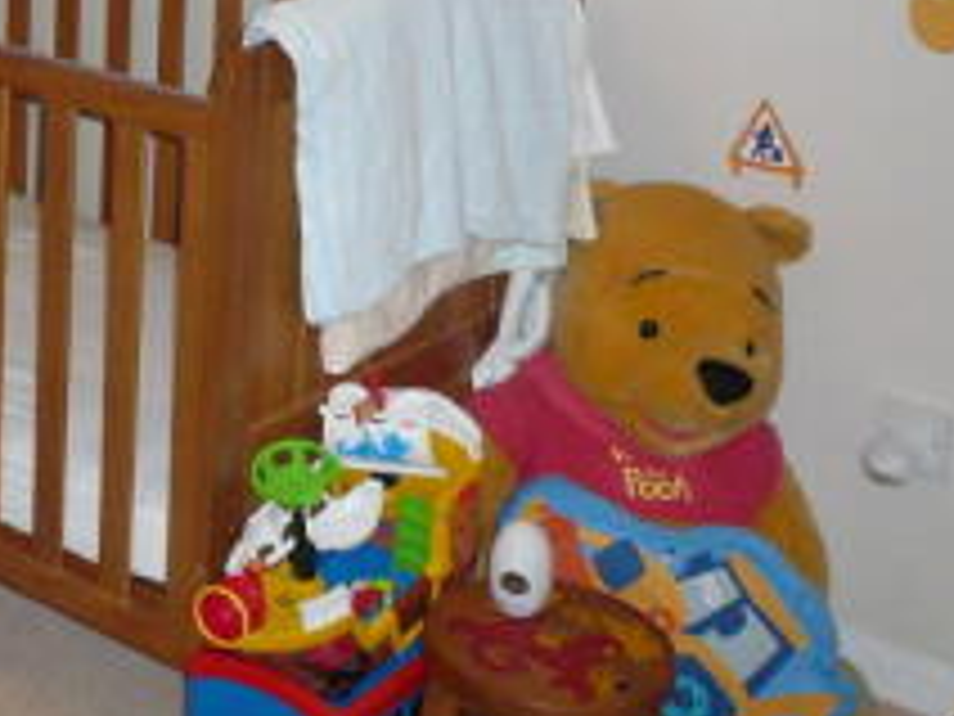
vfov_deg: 18.3
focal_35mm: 77
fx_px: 2122
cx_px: -137
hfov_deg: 23.5
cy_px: -110
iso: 200
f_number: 2.8
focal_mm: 4.6
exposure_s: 1/30
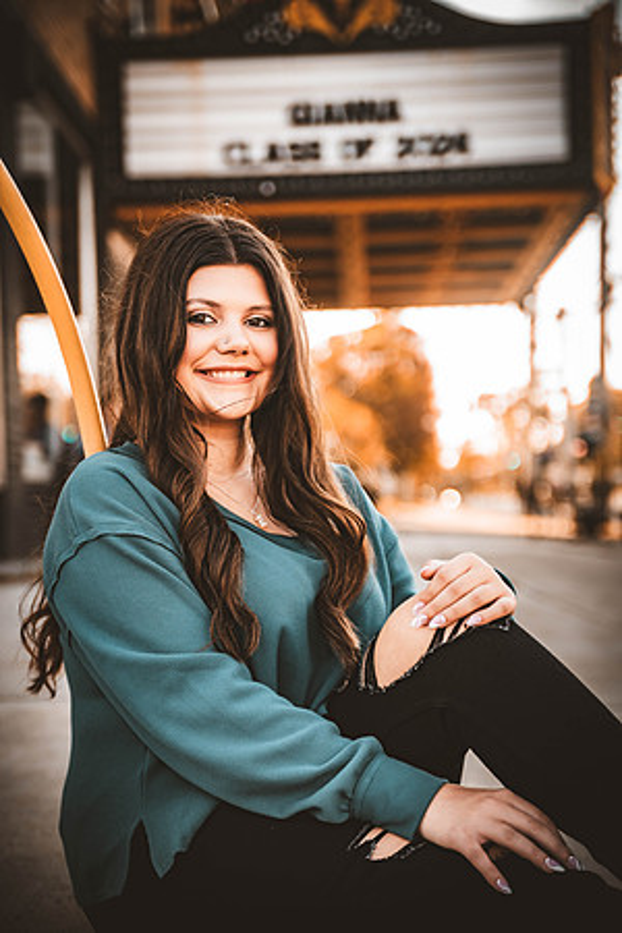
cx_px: 311
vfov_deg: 32.4
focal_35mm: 62
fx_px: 1607
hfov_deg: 21.9
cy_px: 466
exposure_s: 1/1600
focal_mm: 62
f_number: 2.8
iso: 800
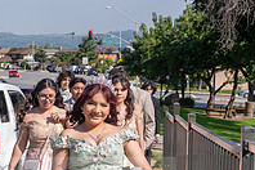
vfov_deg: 14.7
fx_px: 645
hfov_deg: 22.2
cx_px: 67
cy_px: 187
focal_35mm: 91
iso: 200
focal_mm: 31
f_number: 5.6
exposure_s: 1/800
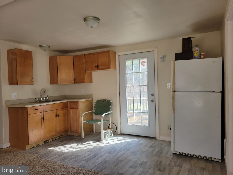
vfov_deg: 53.1
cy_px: 88
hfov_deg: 67.3
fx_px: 175
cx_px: 116
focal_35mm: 26
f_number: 1.8
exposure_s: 1/119
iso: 64
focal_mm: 5.4
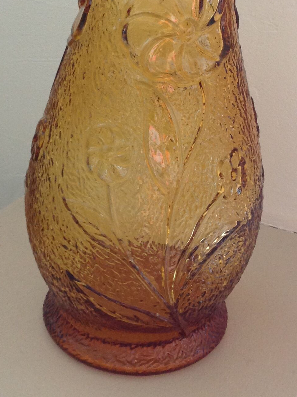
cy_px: 75
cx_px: 172
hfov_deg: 20.9
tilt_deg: -17.9
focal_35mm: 70
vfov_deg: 27.2
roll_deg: -3.7
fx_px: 803
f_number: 2.4
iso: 160
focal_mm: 4.28
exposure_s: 1/15
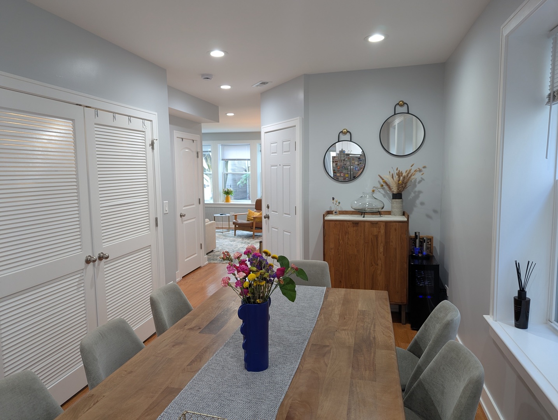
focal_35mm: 24
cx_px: 279
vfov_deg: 56.9
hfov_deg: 71.5
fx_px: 387
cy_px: 210
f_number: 1.85
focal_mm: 6.81
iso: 55
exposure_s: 1/24
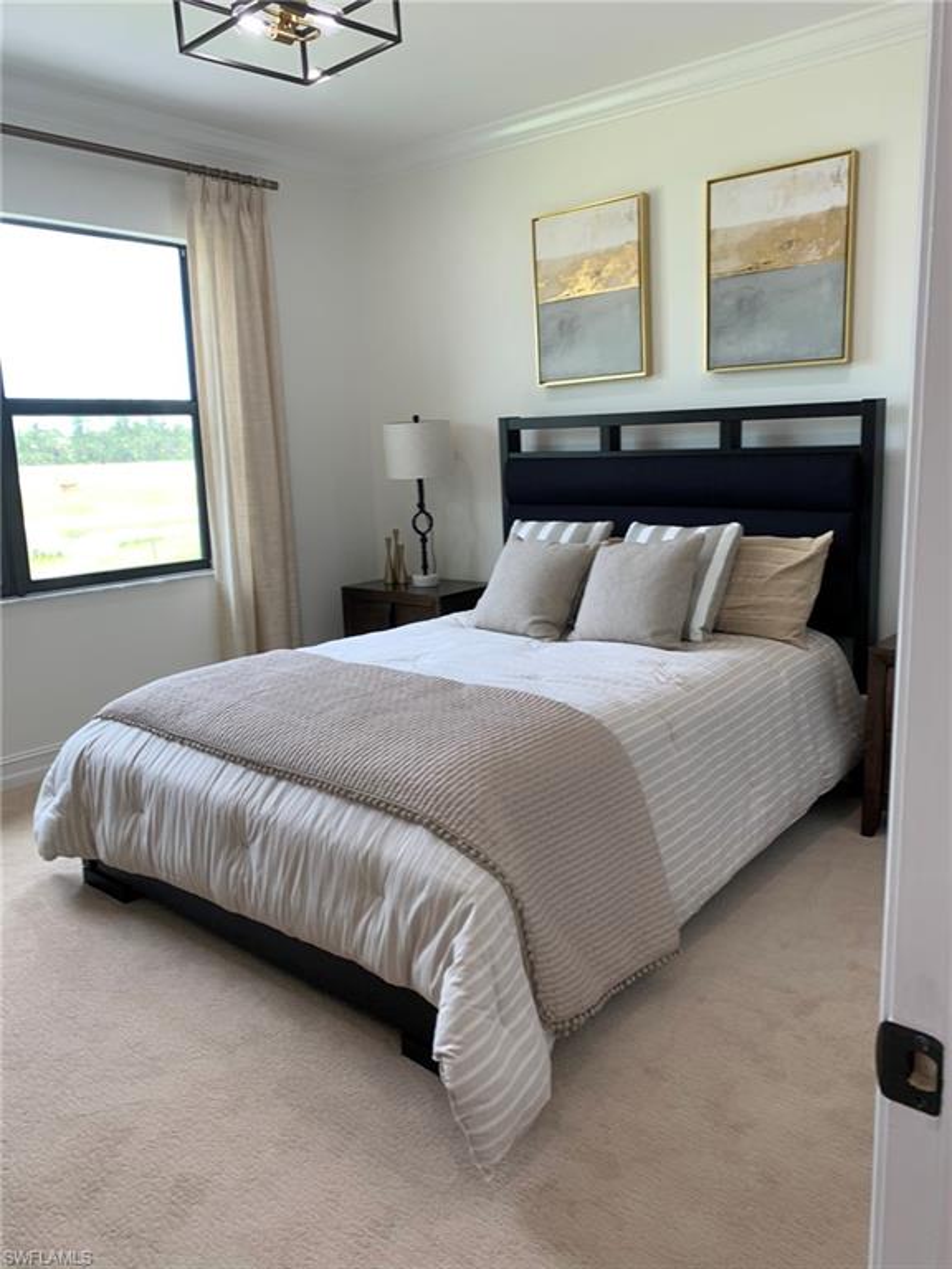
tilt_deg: -10.5
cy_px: 634
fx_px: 953
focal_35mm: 26
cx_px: 476
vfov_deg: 67.3
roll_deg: +0.9
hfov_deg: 53.1
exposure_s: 1/120
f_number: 1.8
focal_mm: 4.25
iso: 40
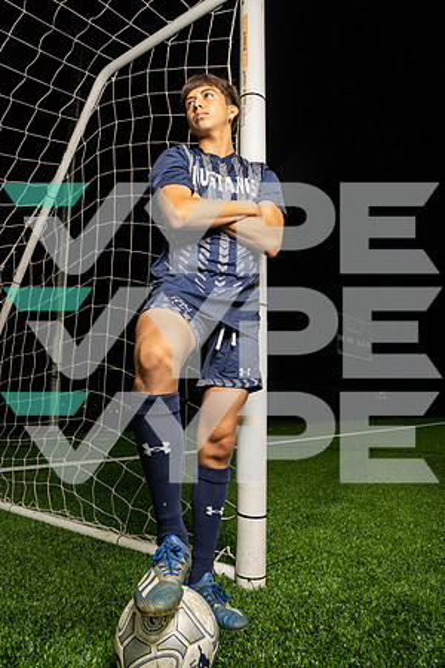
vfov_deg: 73.7
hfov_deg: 53.1
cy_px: 334
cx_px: 222
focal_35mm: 24
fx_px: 445
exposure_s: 1/200
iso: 500
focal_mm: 24
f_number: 7.1
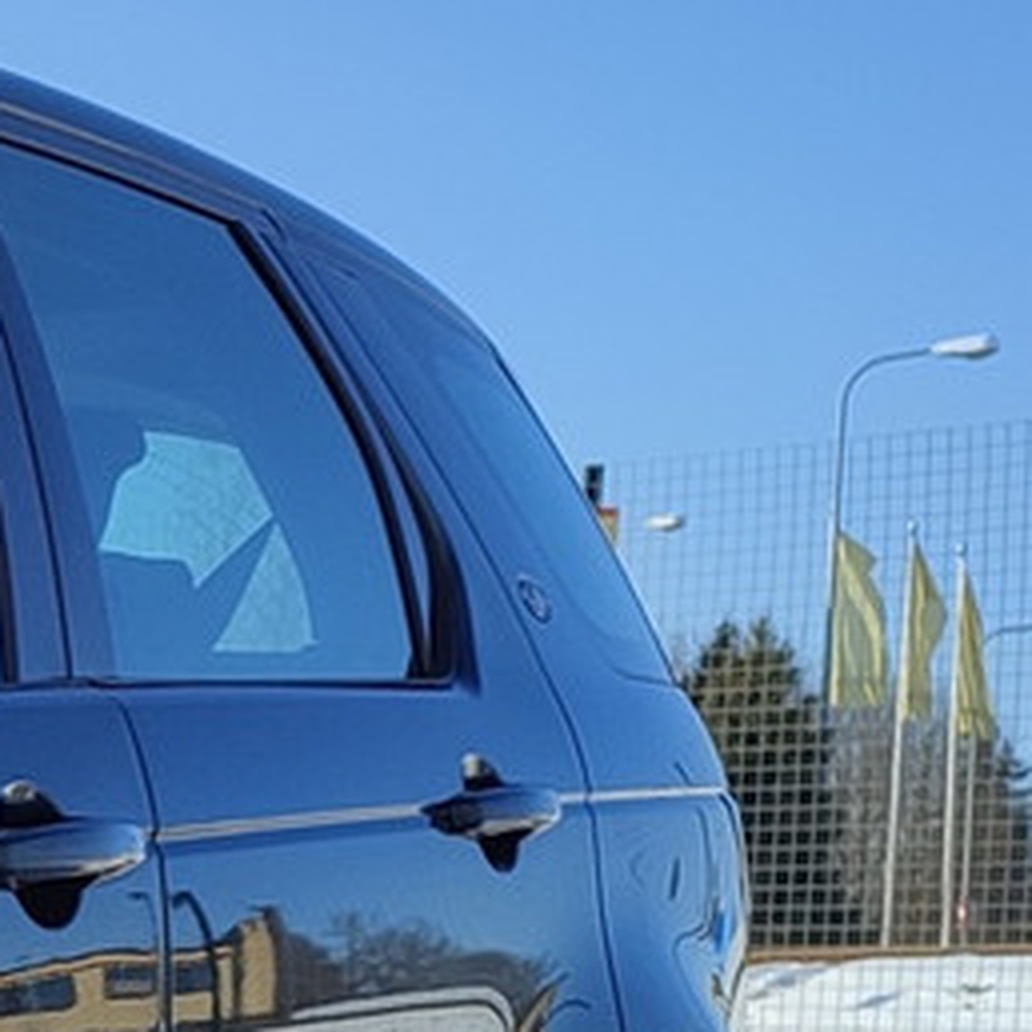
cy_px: 1344
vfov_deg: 12.4
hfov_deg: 10.4
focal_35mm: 137
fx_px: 4621
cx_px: -1720
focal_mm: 6.04
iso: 50
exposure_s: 1/928
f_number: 1.9
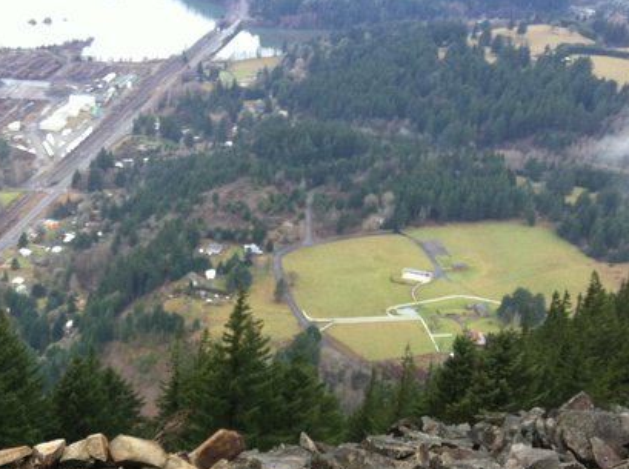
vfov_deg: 18.4
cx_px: 45
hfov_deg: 24.5
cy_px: 514
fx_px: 1396
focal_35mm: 77
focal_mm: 3.85
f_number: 2.8
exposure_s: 1/120
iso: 80
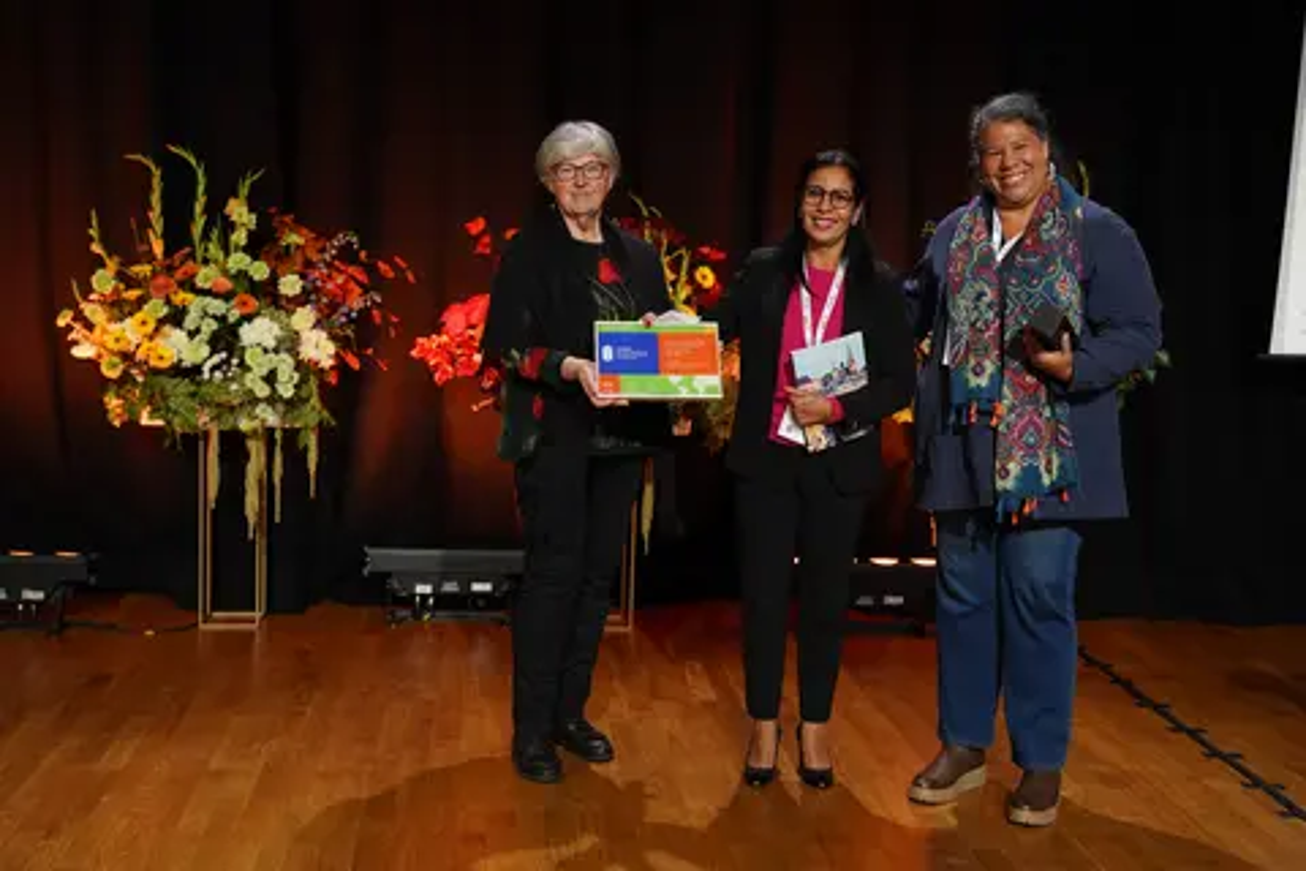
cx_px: 653
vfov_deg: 28.6
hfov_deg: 41.9
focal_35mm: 47
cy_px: 436
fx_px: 1705
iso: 1600
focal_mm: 47
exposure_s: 1/125
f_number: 4.5
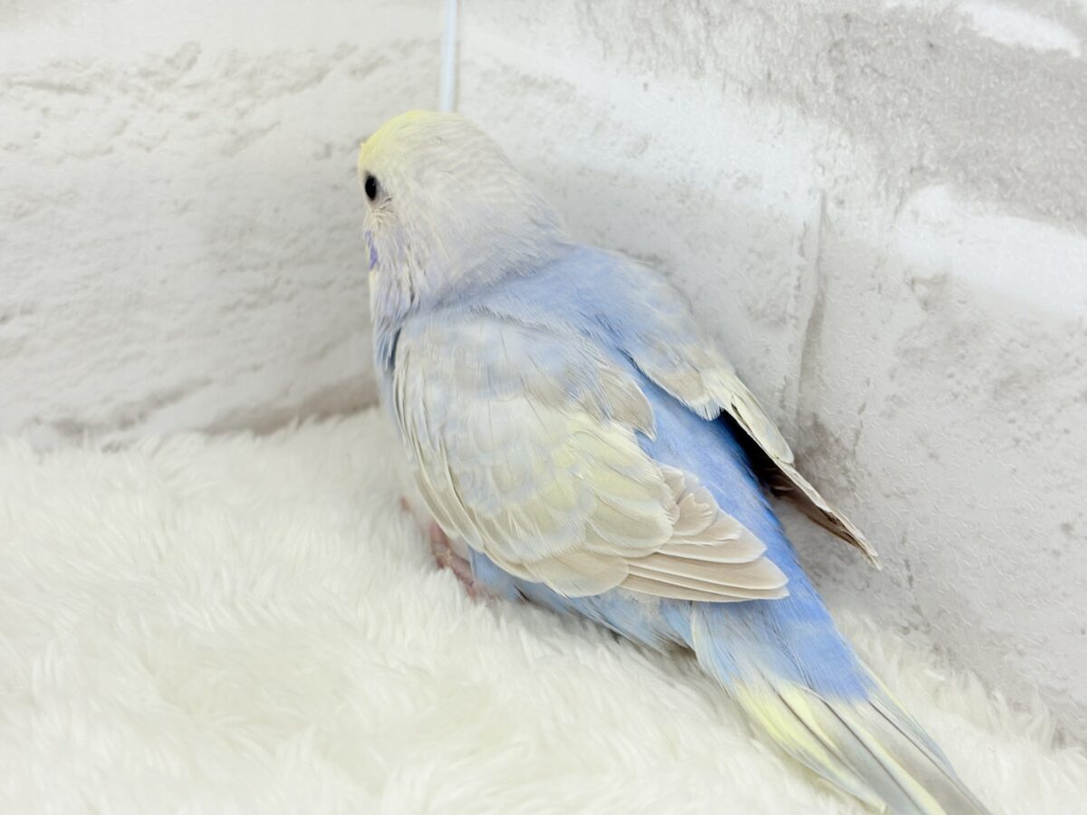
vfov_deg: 28.0
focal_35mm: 52
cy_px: 408
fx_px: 1633
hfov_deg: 36.8
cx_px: 544
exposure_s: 1/100
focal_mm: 5.96
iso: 64
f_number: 1.6
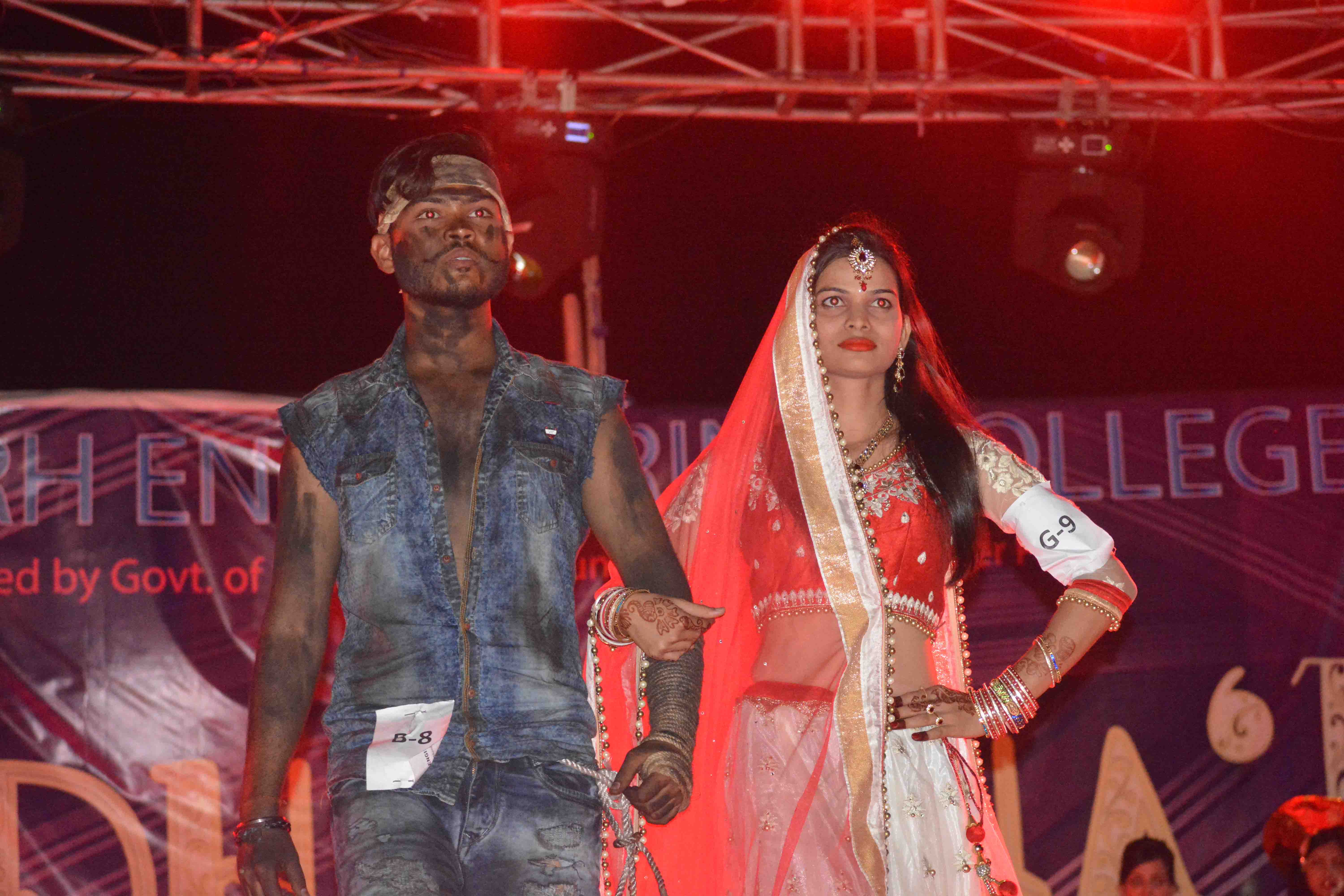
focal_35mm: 128
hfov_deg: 16.1
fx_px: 4760
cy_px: 448
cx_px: 672
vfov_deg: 10.8
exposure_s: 1/200
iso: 6400
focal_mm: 85
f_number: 4.8
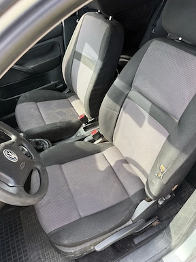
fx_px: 189
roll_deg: +10.3
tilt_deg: -44.2
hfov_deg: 54.9
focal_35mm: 25
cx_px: 99
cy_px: 129
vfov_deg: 69.4
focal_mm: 6.76
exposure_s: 1/169
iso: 64
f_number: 1.78
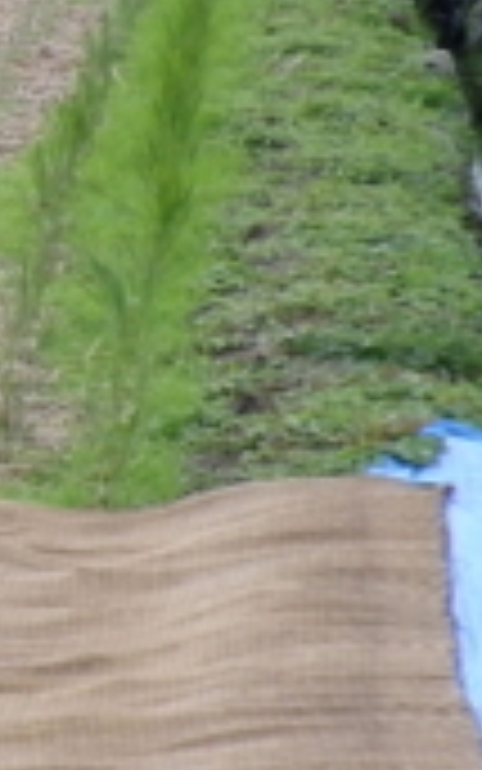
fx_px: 3654
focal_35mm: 174
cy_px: 387
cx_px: -815
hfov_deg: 7.0
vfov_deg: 12.0
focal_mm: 6.36
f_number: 3.9
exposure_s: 1/125
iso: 80
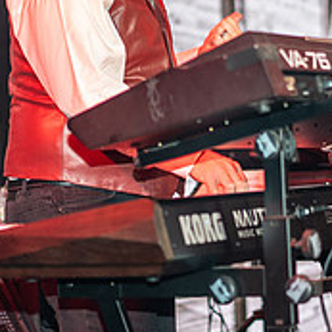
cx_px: 286
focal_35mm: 157
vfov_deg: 11.1
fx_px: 1704
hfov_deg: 11.1
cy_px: 32
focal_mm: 55
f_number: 1.8
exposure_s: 1/200
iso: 320
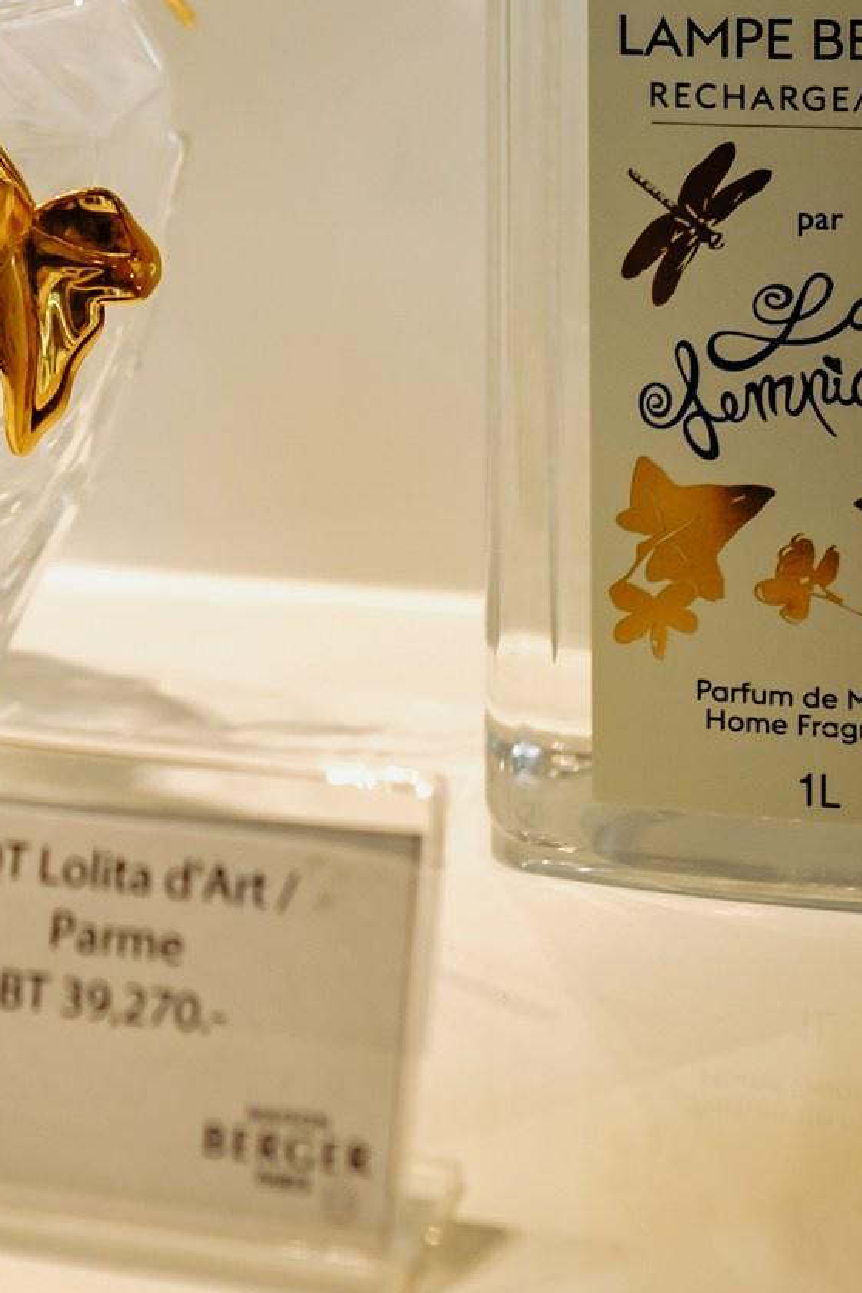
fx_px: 3843
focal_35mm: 107
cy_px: -161
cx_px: -178
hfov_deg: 12.5
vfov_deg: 18.3
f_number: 2.8
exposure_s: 1/250
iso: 200
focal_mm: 23
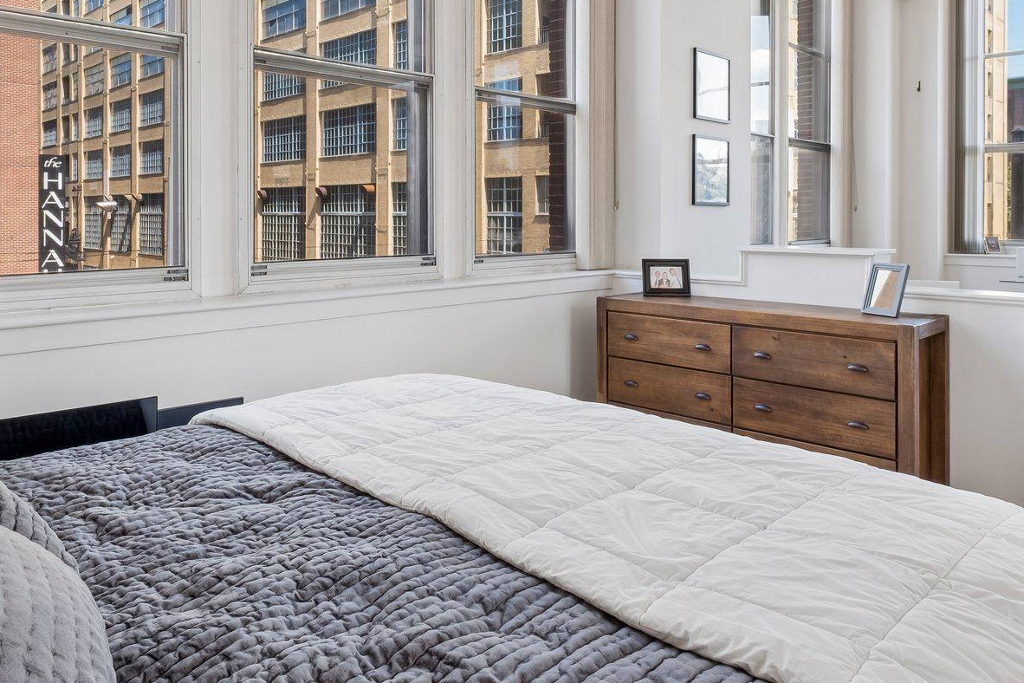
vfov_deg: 48.5
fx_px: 739
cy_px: 212
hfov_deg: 69.4
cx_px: 497
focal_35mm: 26
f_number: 8
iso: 250
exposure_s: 1/30
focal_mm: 10
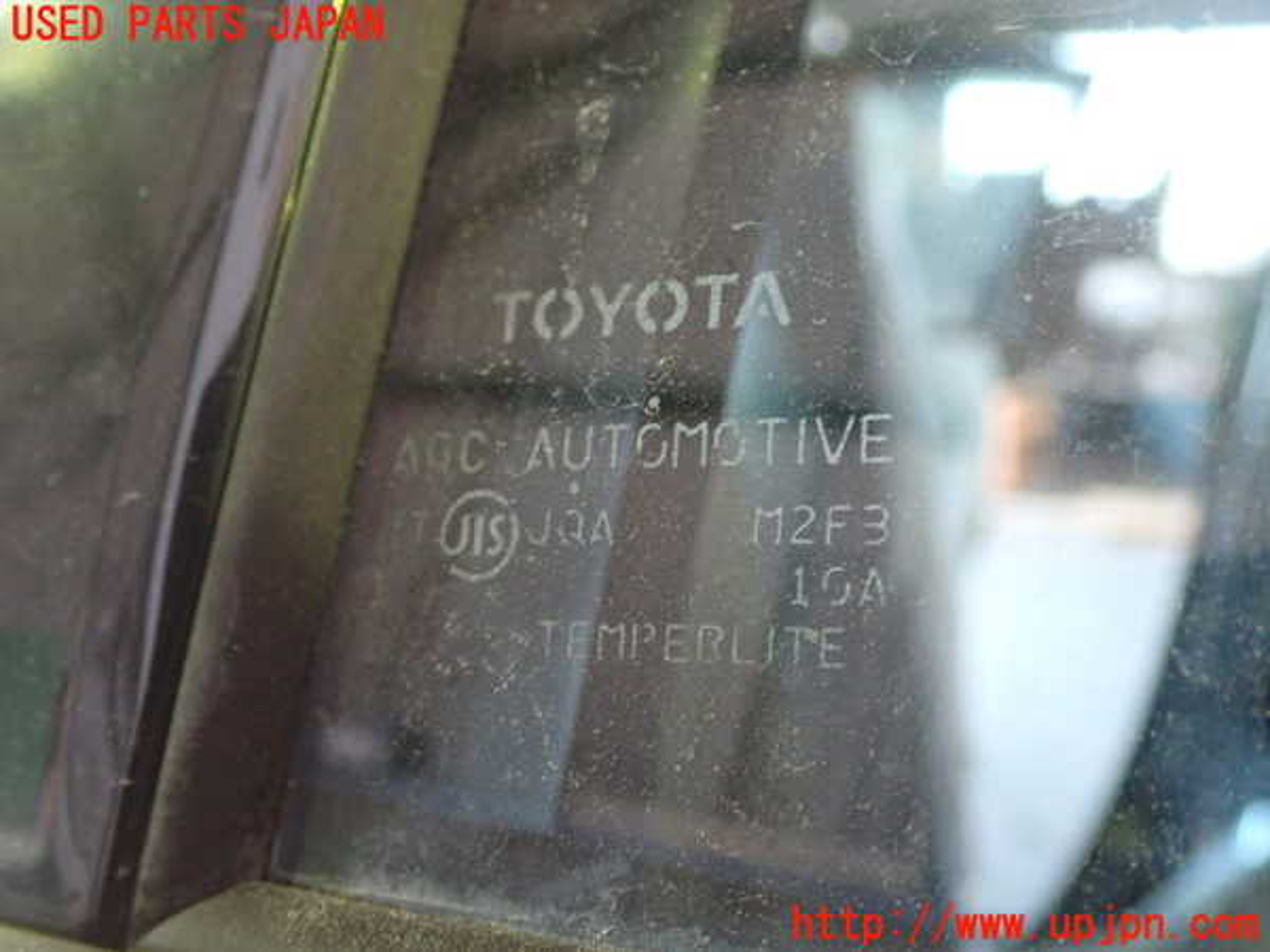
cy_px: 476
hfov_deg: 42.9
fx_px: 1614
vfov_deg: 32.9
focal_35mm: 44
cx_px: 635
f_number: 2.9
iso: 800
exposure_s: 1/20
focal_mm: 7.84
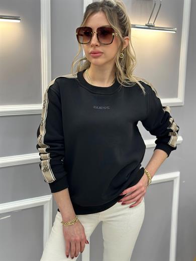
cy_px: 130
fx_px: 362
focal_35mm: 48
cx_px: 98
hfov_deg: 30.3
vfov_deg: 39.7
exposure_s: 1/100
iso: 160
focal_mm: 6.86
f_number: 1.78
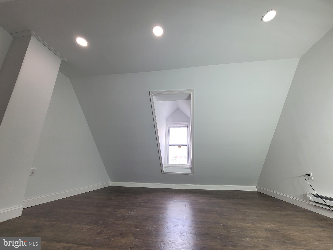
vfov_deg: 89.9
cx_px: 166
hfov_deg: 106.2
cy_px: 125
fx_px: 125
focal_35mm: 13
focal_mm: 2.2
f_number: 2.2
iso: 64
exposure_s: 1/120
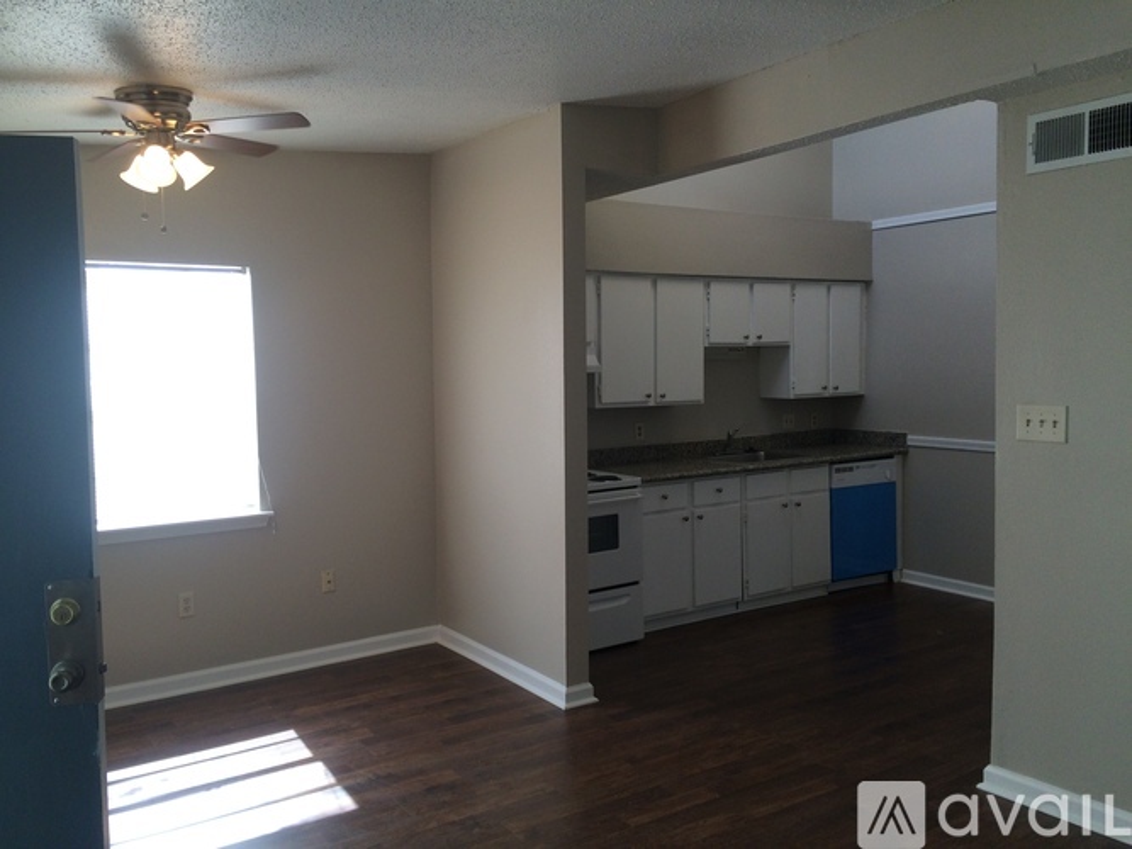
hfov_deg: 61.7
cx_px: 566
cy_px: 424
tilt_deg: -4.8
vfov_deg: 48.2
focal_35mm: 29
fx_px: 948
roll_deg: +1.0
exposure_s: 1/120
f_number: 2.2
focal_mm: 4.15
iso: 64
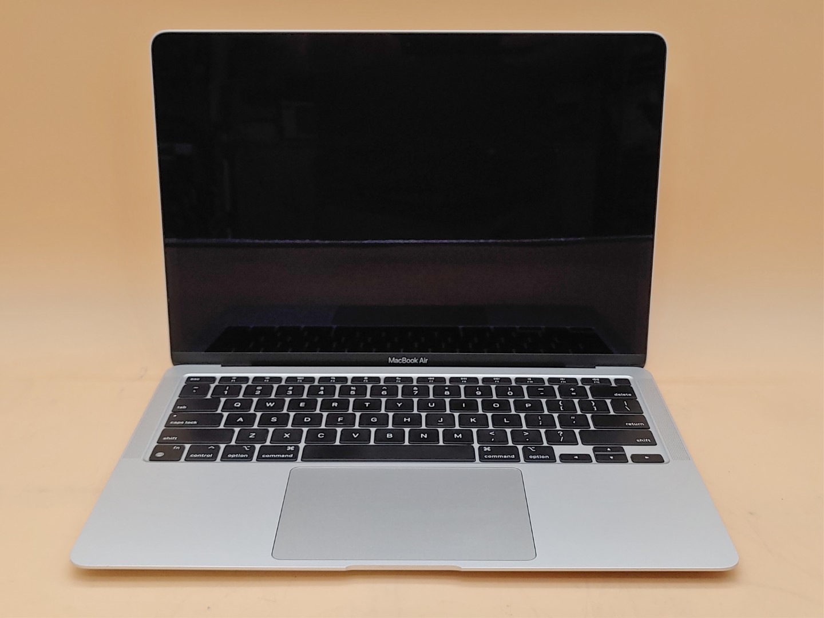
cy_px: 309
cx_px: 412
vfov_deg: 35.1
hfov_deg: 45.8
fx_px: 976
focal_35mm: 41
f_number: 1.8
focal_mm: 4.36
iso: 50
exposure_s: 1/120
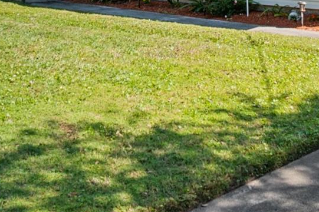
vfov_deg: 17.8
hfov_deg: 28.3
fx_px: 629
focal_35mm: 71
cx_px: 218
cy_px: -69
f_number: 8
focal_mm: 16
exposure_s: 1/160
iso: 400
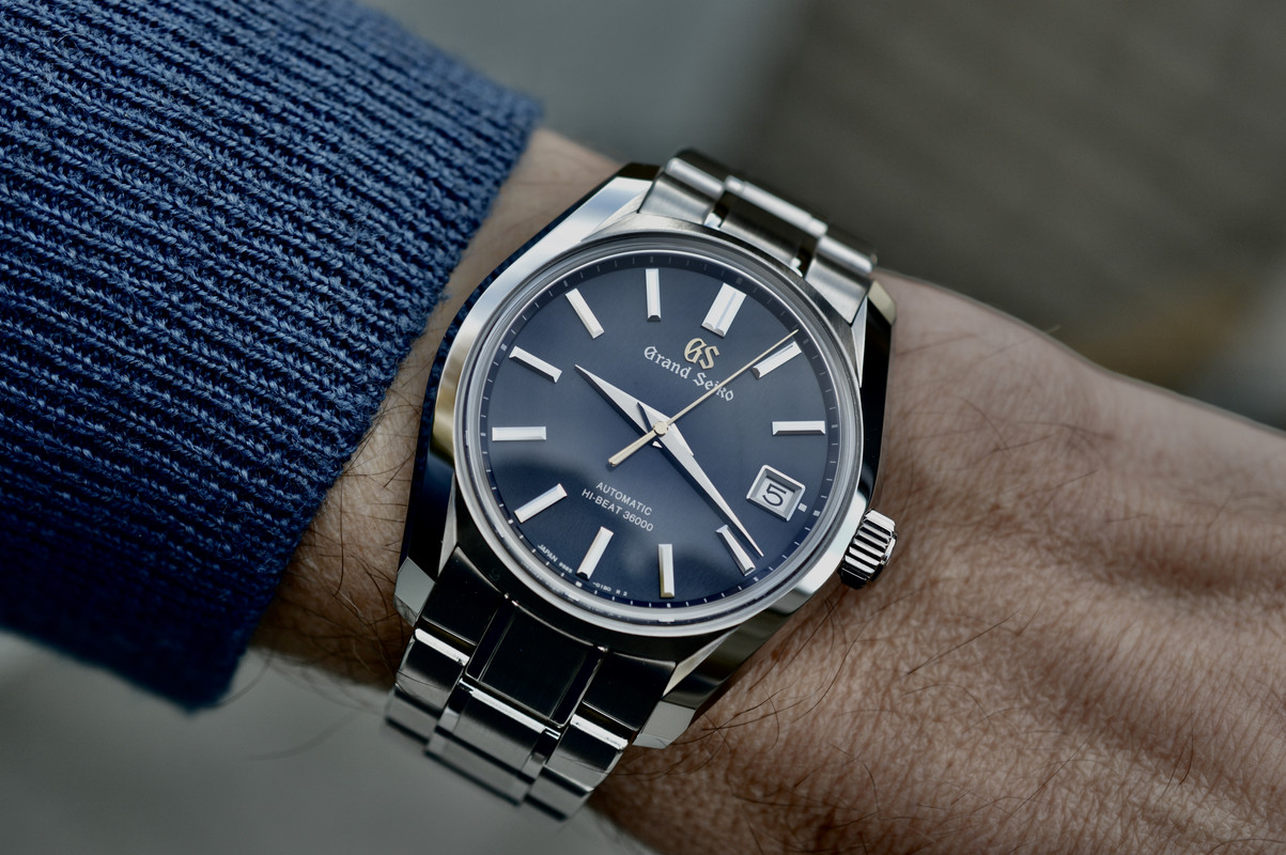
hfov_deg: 33.4
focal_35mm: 60
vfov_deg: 22.6
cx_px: 643
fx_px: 2142
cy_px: 428
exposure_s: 1/125
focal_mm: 40
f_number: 5.6
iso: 140
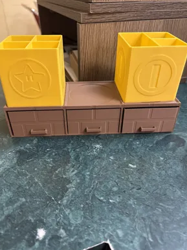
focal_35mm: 27
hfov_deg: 51.4
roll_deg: +0.4
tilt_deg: -35.6
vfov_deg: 65.3
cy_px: 129
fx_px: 194
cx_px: 92
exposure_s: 1/60
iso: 250
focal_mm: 5.96
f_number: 1.6
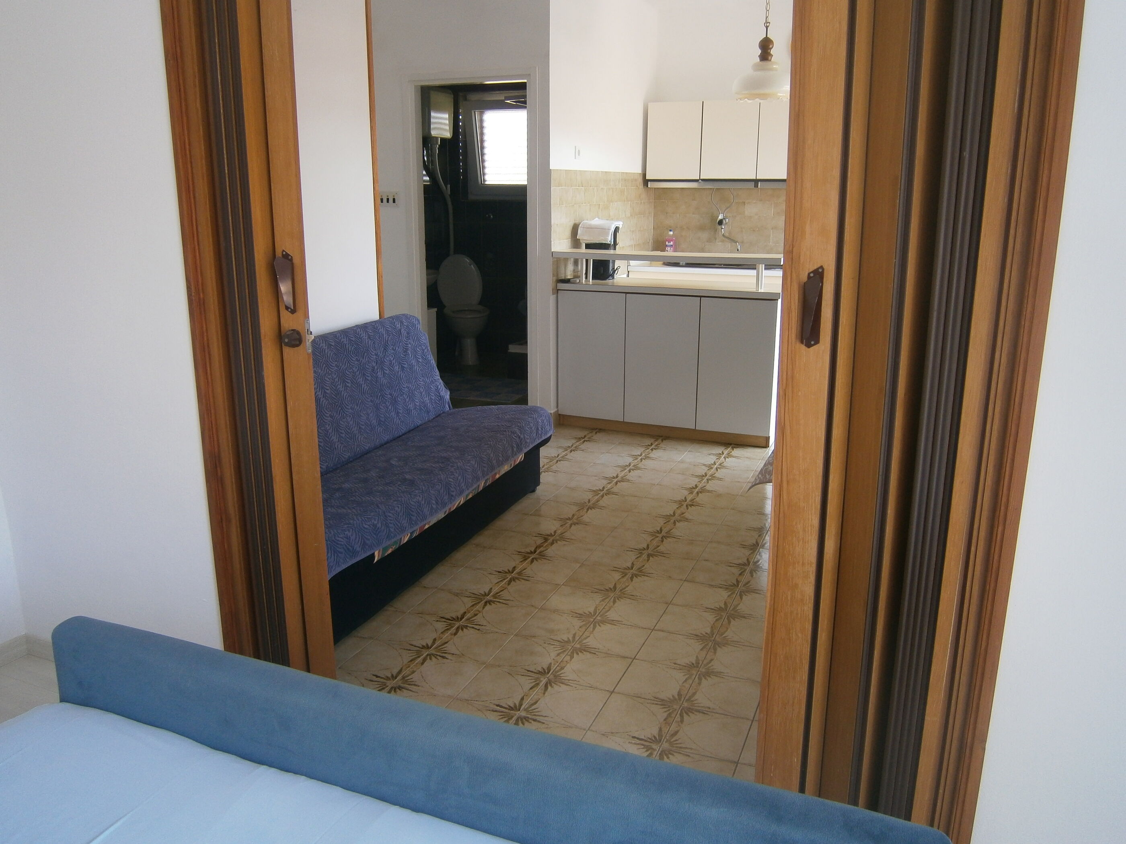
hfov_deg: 67.3
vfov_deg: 53.1
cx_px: 563
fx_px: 846
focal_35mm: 26
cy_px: 422
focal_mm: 4.7
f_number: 2.8
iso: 80
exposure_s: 1/30
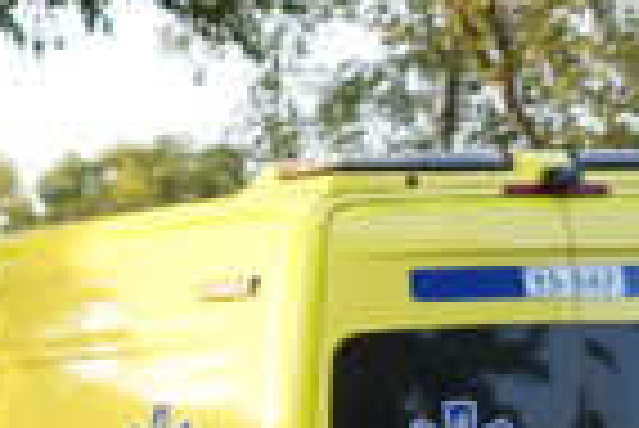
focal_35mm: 195
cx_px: -1251
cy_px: 579
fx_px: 3465
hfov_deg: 8.8
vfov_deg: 7.0
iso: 320
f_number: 4.5
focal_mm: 27
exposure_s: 1/160
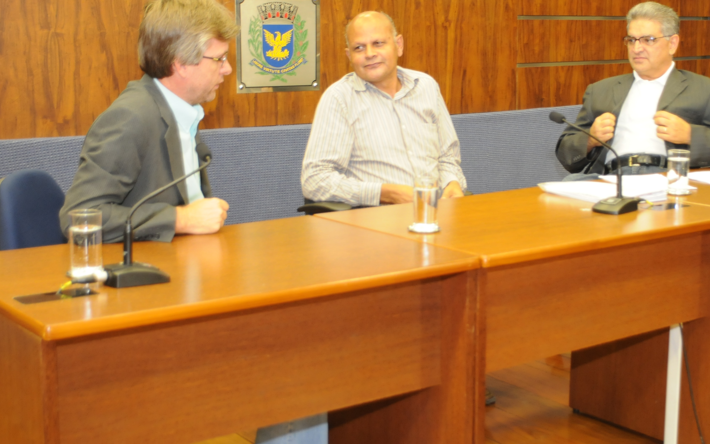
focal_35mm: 59
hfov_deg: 34.7
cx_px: 391
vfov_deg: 22.0
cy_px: 152
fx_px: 1135
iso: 800
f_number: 3.5
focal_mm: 29
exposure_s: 1/40
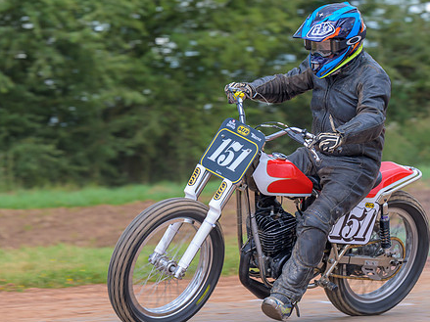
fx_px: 2769
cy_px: 170
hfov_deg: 8.9
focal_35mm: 223
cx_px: 260
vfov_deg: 6.7
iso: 250
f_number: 4
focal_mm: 101
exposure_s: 1/320
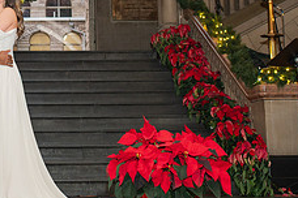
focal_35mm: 98
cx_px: -11
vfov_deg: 13.7
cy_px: -23
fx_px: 811
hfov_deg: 20.1
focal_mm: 35
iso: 1000
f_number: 3.5
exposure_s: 1/200
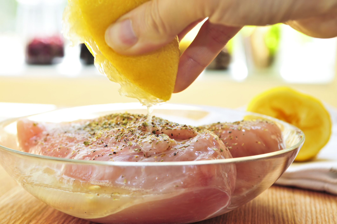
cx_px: 168
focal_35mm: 68
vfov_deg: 20.1
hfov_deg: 29.9
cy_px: 112
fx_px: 631
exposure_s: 1/13
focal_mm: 45
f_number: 5.6
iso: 200
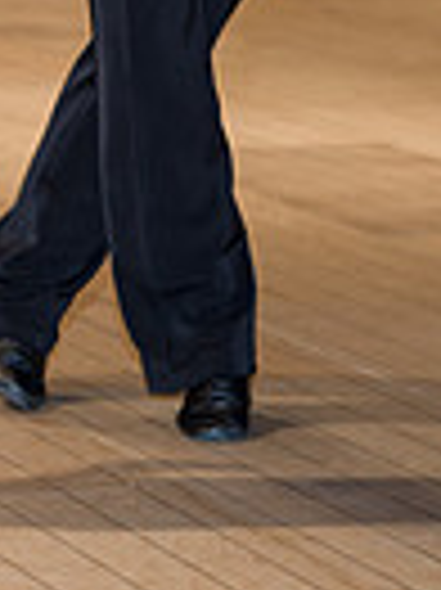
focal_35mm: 231
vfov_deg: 8.4
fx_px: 3930
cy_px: -306
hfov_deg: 6.4
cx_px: -160
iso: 400
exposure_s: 1/250
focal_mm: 70
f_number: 3.5
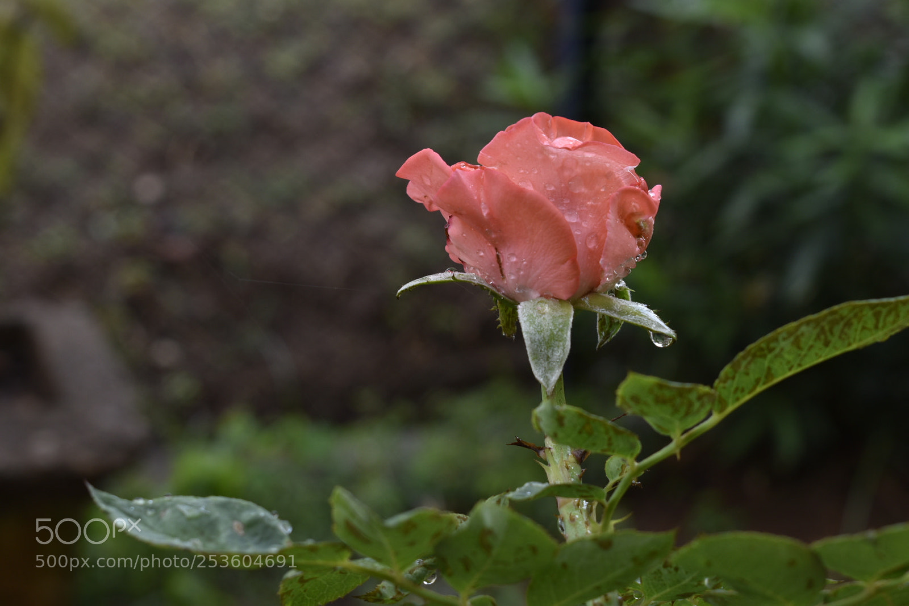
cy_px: 303
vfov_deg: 16.6
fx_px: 2083
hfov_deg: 24.6
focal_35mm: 82
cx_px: 454
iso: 100
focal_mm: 55
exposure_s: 1/50
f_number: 8
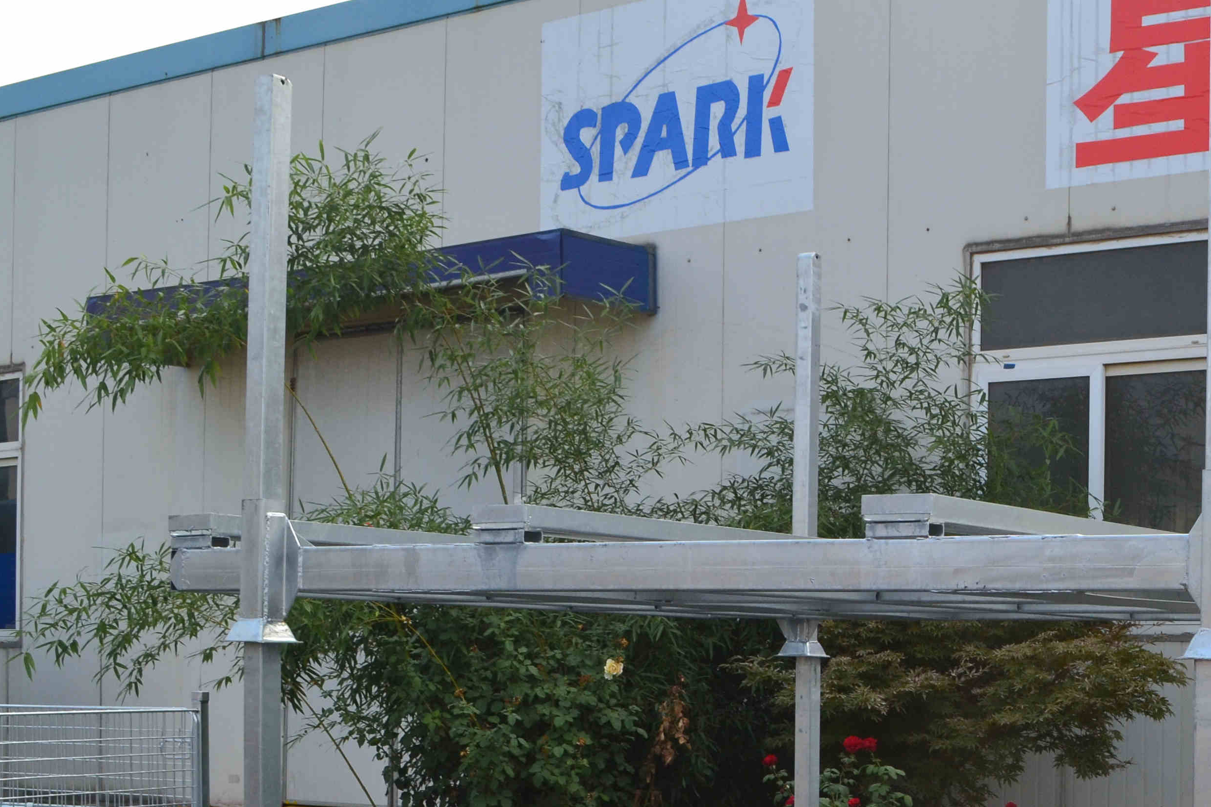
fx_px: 1884
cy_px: 679
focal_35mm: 56
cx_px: 1066
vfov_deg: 23.7
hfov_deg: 33.9
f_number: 10
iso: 400
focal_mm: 20
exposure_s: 1/200
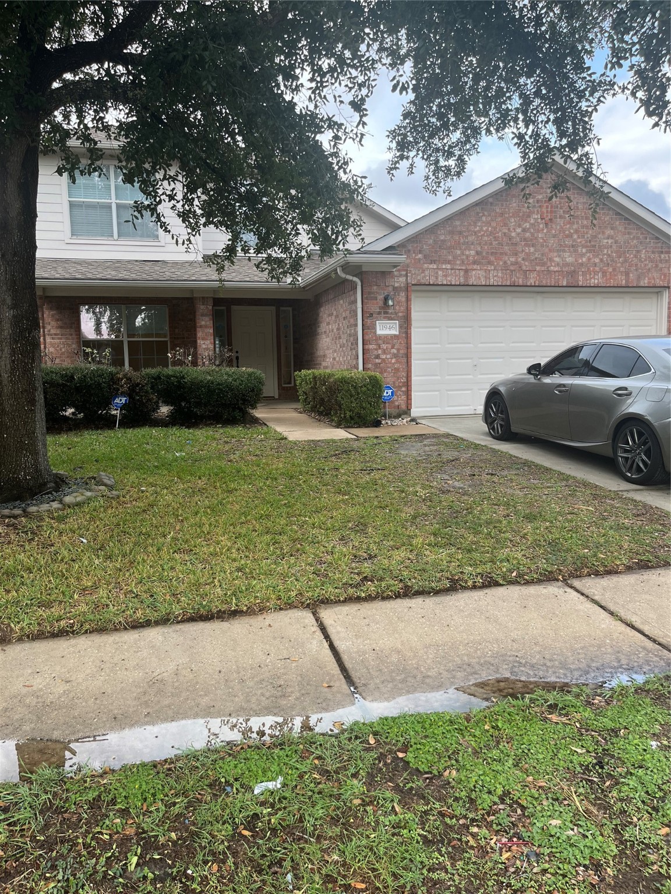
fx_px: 672
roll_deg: +1.9
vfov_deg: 67.3
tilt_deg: -4.4
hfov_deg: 53.1
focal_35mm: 26
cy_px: 447
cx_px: 336
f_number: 1.6
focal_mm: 5.1
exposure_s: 1/381
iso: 50
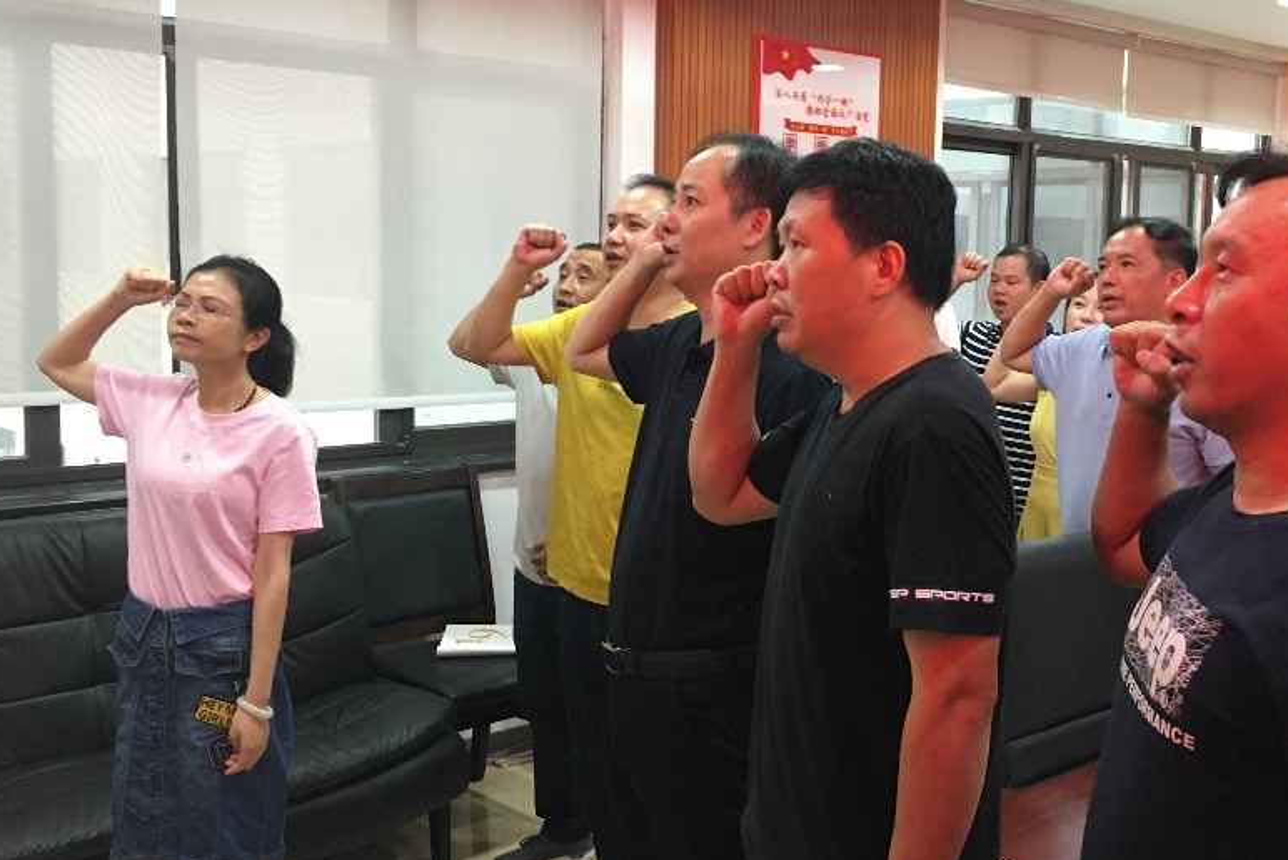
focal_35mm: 40
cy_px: 401
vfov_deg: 33.4
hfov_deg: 48.0
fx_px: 1431
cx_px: 804
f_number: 2.2
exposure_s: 1/20
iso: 200
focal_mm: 4.15
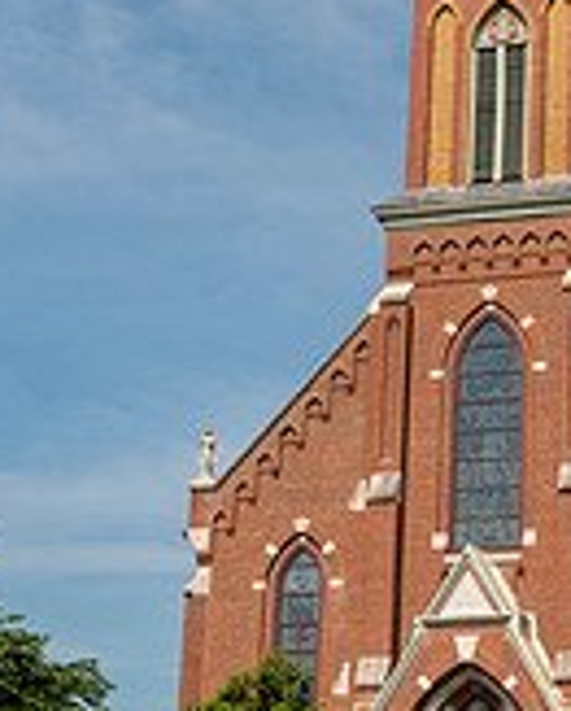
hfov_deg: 17.2
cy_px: 270
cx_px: 523
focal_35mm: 88
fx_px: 1854
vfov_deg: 21.7
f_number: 11
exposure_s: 1/200
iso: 100
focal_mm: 34
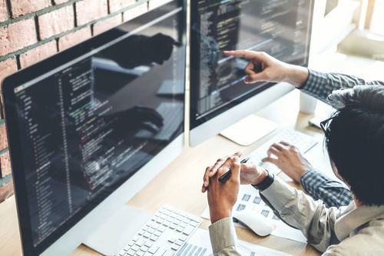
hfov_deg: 37.5
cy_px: 128
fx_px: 565
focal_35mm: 53
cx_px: 192
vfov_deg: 25.5
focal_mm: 35
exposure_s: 1/160
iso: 200
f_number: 2
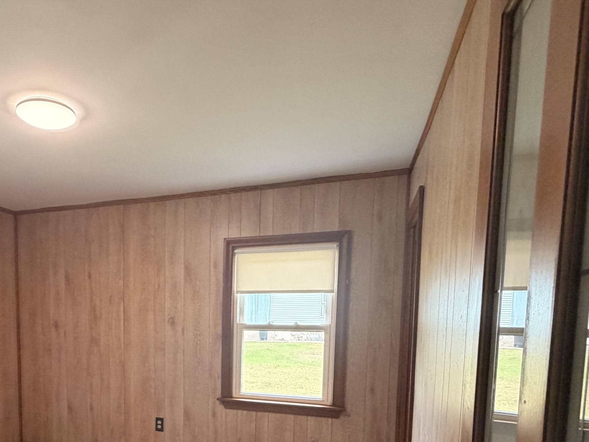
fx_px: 442
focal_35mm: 26
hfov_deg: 65.1
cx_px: 184
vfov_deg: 49.8
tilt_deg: -6.6
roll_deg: +0.4
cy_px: 357
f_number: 2.2
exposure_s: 1/60
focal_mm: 2.22
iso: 320
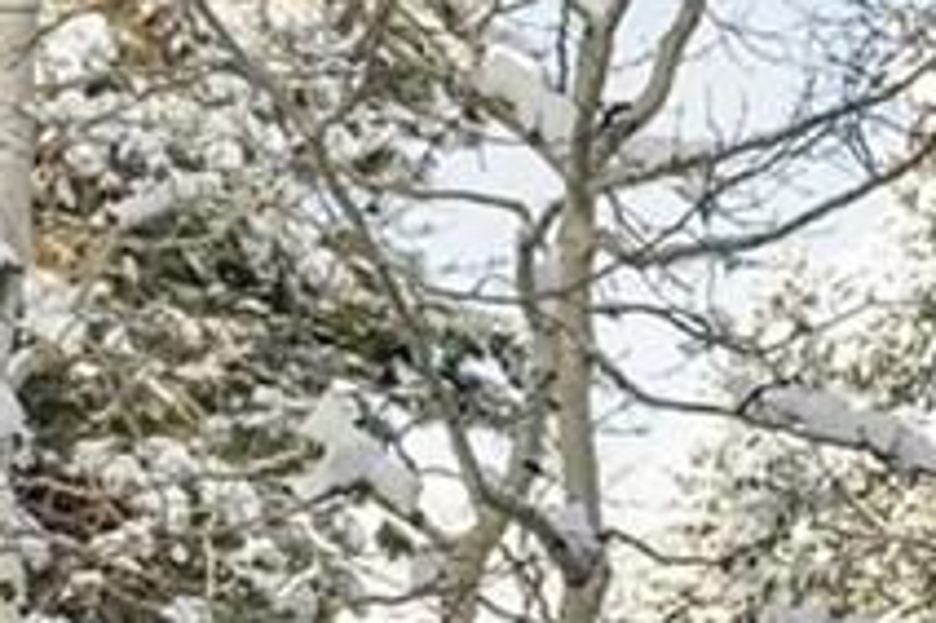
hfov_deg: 16.0
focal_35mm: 121
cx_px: 1236
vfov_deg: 10.7
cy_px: 1045
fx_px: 3143
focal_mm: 16
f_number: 8
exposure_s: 1/200
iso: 800
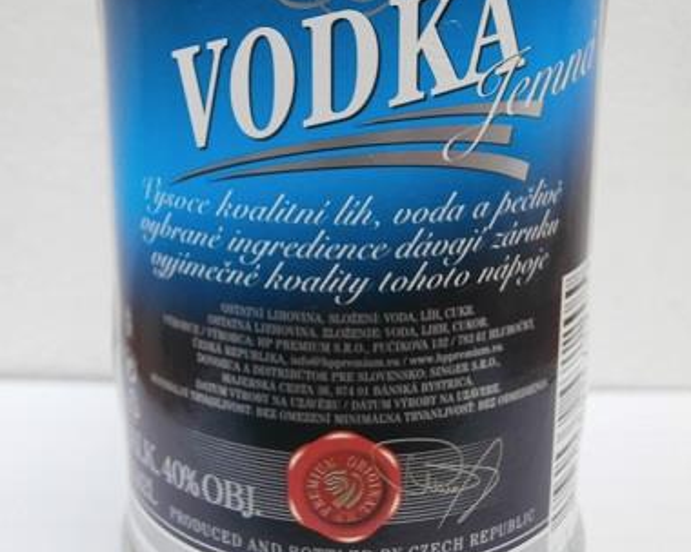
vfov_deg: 29.9
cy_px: 165
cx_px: 347
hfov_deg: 37.3
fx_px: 1023
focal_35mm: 50
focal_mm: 6.67
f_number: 3.9
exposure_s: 1/15
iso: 200
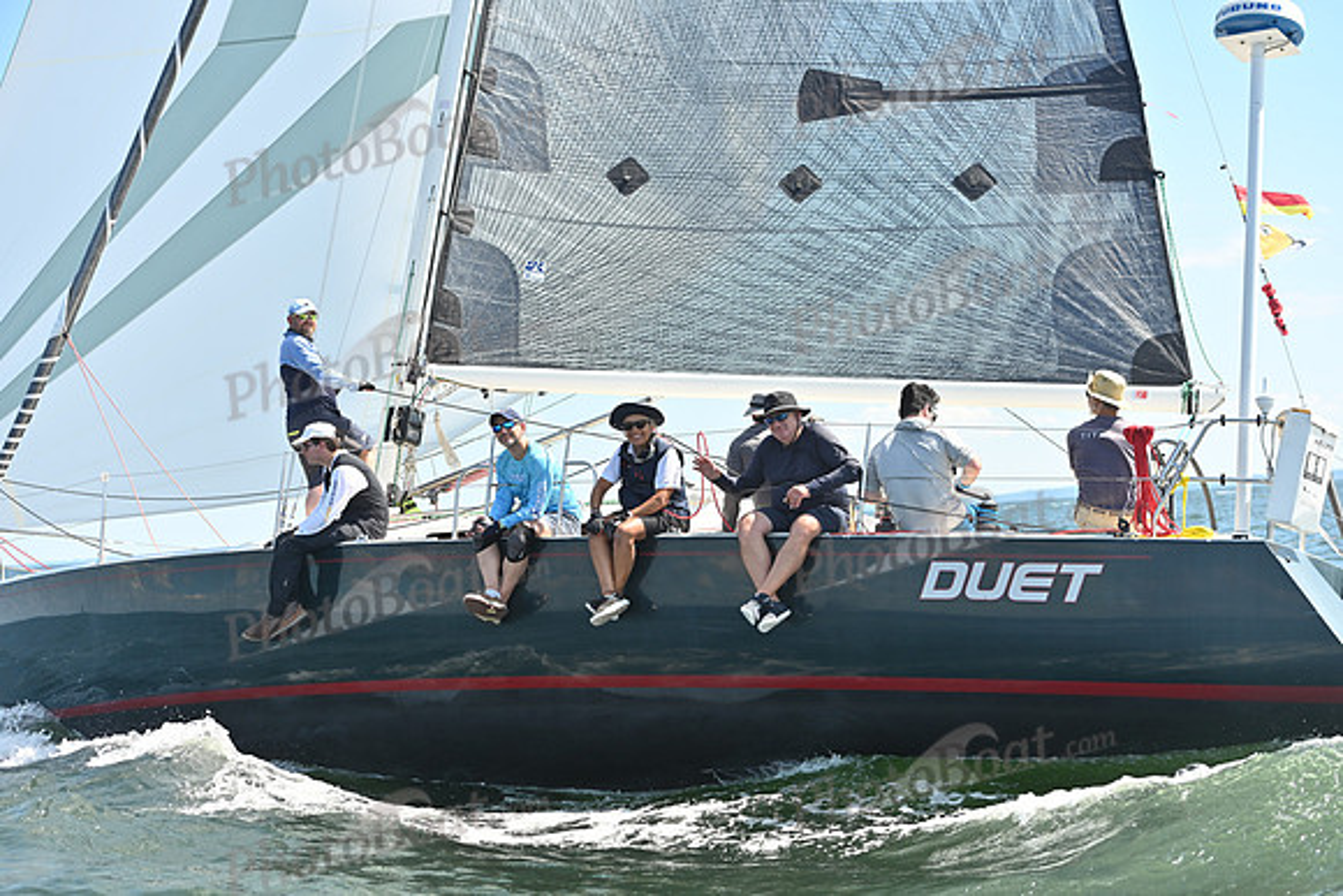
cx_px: 672
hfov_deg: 28.8
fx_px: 2612
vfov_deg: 19.5
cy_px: 448
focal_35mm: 70
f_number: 4
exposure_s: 1/1600
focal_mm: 70
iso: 250
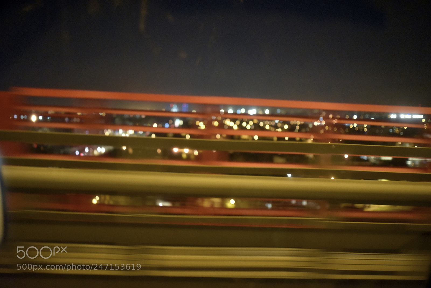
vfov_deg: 37.9
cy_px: 144
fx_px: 419
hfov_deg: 54.4
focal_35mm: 35
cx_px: 216
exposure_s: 1/60
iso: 6400
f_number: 1.4
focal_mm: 35
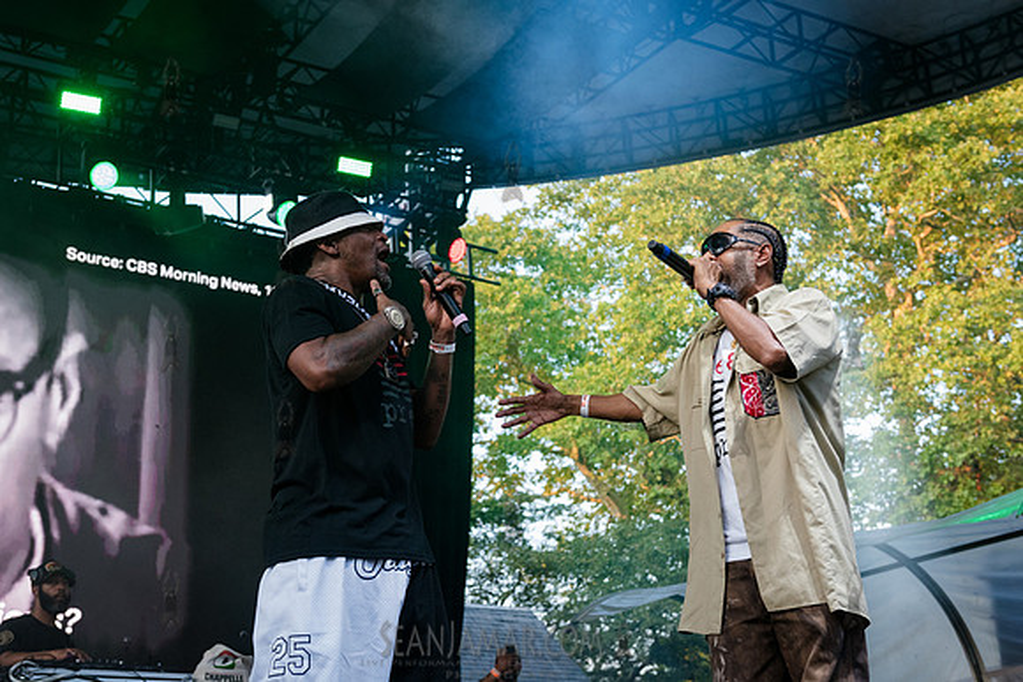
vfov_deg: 25.9
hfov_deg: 37.9
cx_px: 440
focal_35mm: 52
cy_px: 361
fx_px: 1485
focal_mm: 42
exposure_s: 1/500
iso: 2000
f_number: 4
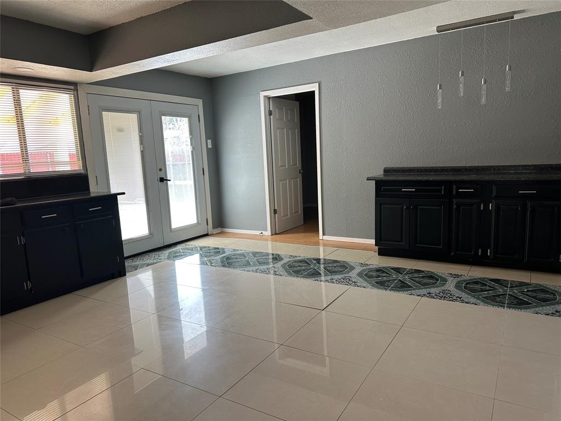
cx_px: 280
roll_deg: +3.0
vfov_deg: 56.8
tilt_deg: -8.3
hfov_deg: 71.6
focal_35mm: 24
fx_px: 389
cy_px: 210
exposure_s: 1/121
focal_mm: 6.86
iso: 125
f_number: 1.78
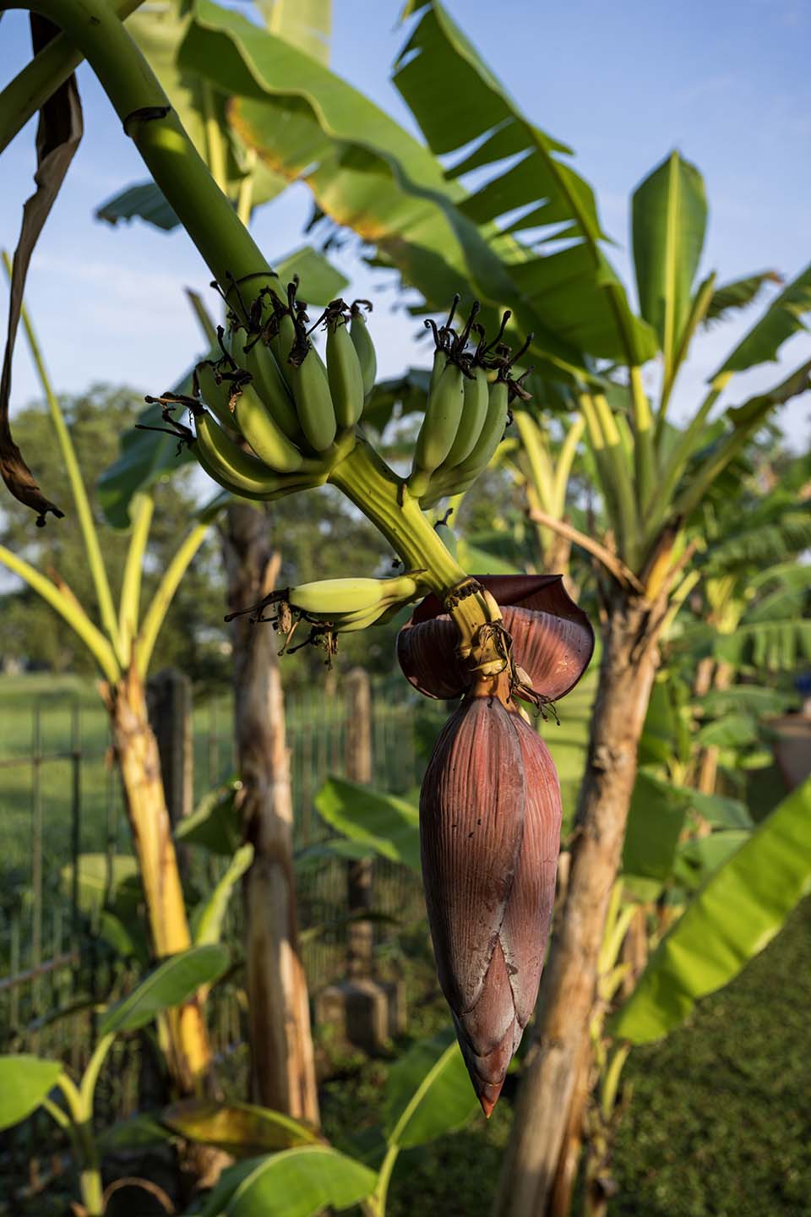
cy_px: 608
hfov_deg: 33.4
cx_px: 406
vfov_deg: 48.5
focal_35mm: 40
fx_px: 1352
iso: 110
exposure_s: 1/250
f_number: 5.6
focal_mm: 40
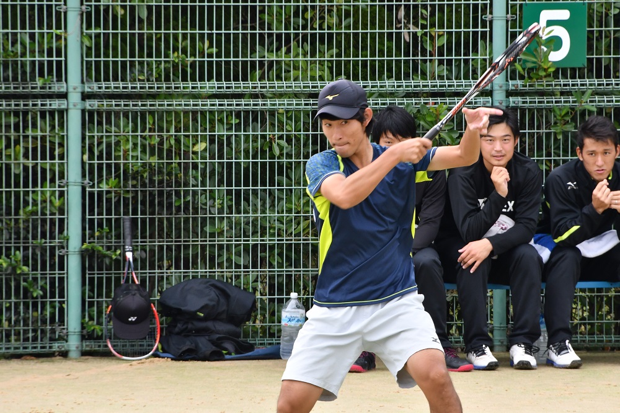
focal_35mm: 600
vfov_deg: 2.3
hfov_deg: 3.4
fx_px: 10329
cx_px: 310
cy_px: 206
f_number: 10
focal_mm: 300
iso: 1000
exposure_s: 1/400
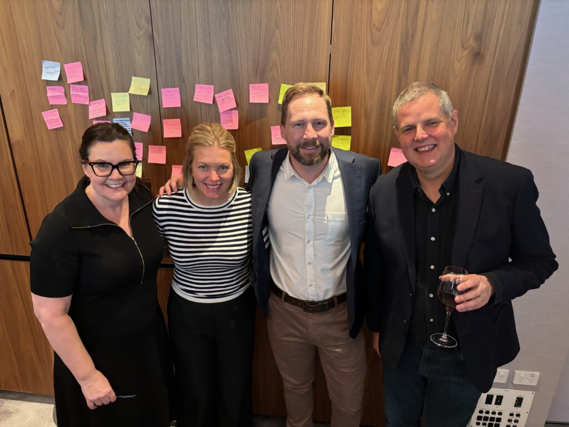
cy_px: 214
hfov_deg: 67.3
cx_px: 284
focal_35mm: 26
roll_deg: -1.5
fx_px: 427
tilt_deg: -21.2
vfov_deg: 53.1
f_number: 1.6
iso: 400
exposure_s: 1/60
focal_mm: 5.96
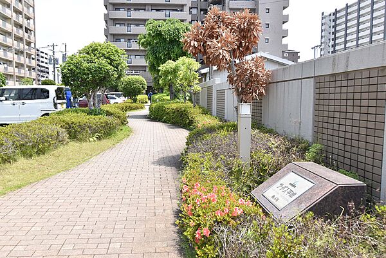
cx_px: 193
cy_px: 129
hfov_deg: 61.9
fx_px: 322
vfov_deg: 43.7
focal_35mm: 30
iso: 800
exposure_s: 1/500
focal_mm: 20
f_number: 11
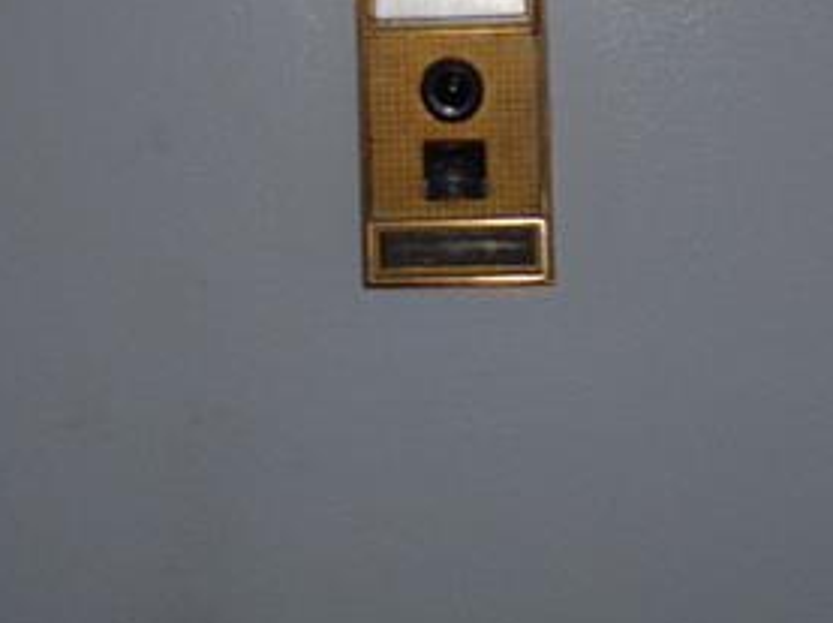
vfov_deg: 17.1
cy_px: -190
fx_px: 1947
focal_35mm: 81
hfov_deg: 24.2
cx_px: 400
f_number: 3.1
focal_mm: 5
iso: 200
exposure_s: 1/60
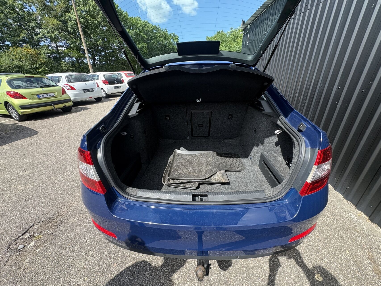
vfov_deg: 85.7
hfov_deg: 102.1
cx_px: 190
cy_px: 143
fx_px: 154
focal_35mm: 14
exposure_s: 1/657
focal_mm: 2.22
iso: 64
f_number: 2.2
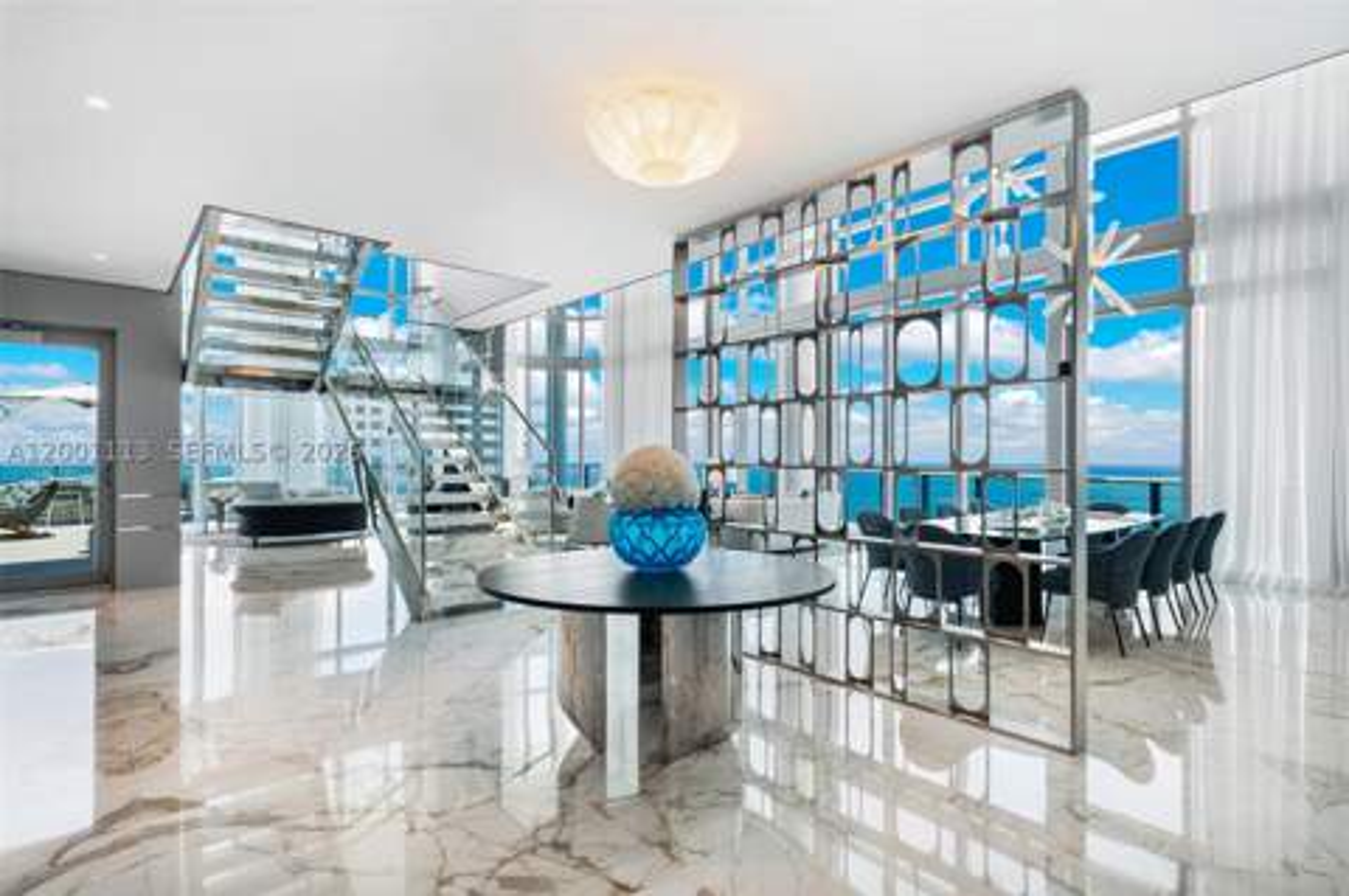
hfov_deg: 93.3
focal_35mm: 17
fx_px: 636
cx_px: 674
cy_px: 448
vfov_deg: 70.3
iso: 100
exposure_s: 1/13
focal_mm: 17
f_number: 11
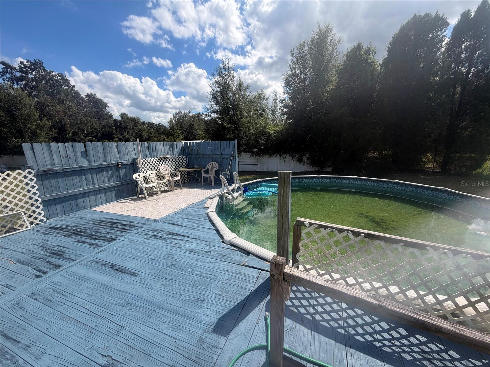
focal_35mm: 14
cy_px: 184
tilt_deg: -9.8
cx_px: 245
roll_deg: +2.0
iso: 25
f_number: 2.2
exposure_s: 1/770
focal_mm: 2.22
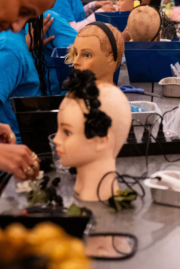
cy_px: 114
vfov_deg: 18.2
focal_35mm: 112
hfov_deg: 12.1
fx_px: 839
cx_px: 180
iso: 1600
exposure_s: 1/80
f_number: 2.8
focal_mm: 48
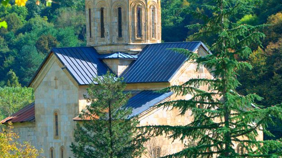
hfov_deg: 8.3
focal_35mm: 259
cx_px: 137
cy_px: 56
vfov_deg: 4.7
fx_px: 1936
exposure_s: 1/500
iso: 200
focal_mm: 80
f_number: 5.6
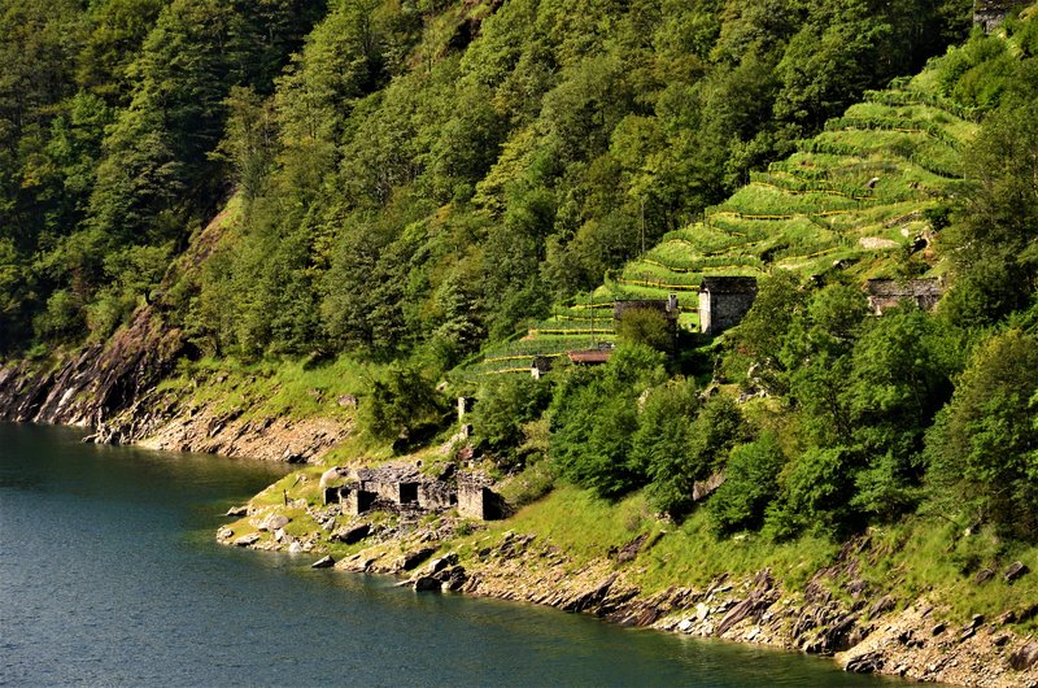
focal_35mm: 158
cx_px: 519
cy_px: 344
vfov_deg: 8.7
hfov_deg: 13.1
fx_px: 4532
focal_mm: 105
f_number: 9
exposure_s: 1/125
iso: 320
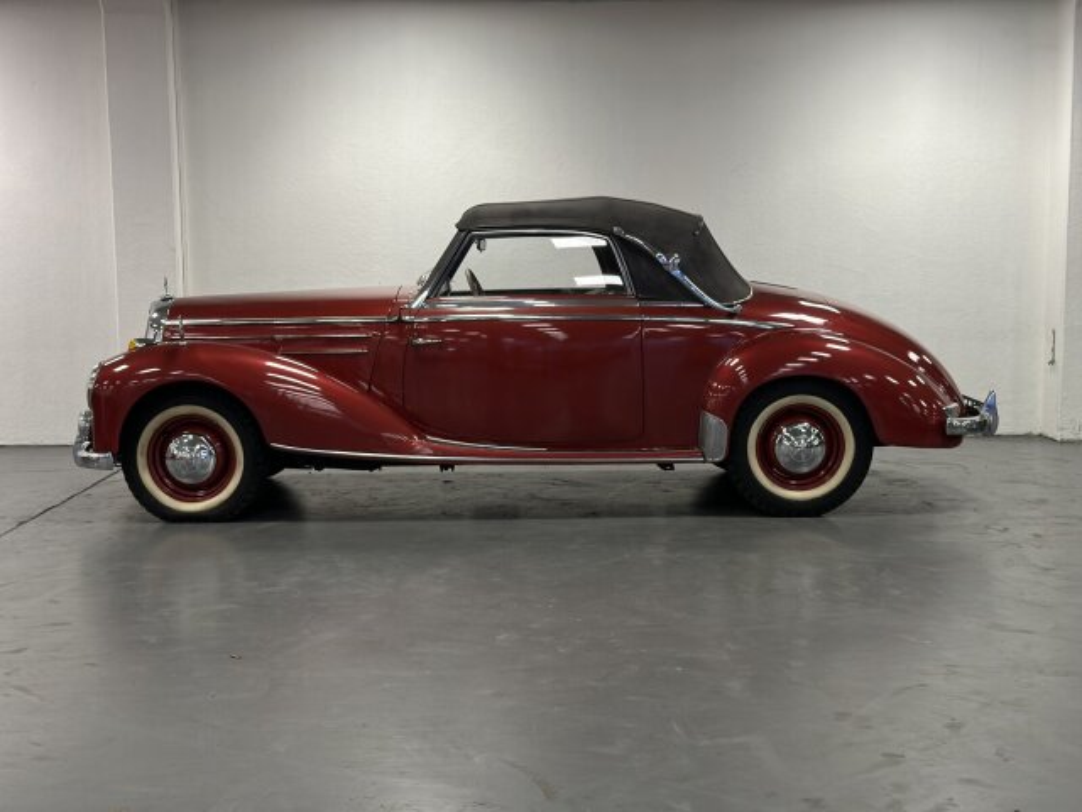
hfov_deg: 39.7
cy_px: 406
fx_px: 1500
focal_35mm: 48
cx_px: 541
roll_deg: +0.6
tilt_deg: -6.4
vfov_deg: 30.3
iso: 100
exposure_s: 1/100
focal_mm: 6.86
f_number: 1.78
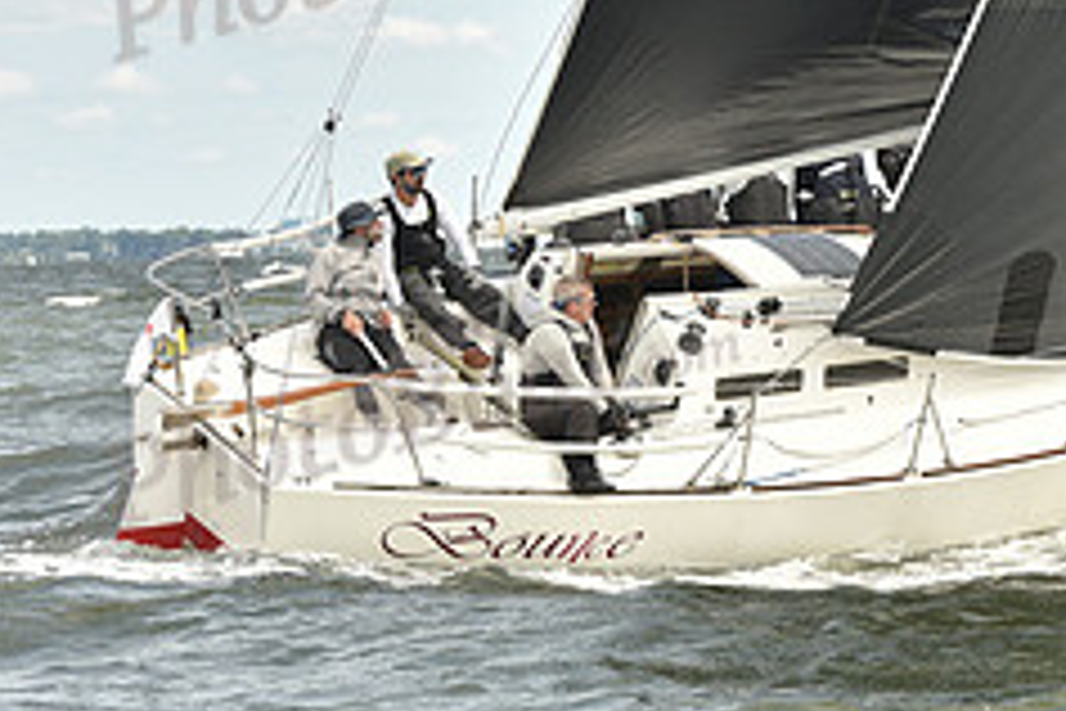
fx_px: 6869
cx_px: 976
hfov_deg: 8.8
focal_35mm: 232
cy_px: 115
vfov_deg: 5.9
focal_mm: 95
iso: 250
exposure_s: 1/800
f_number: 5.6
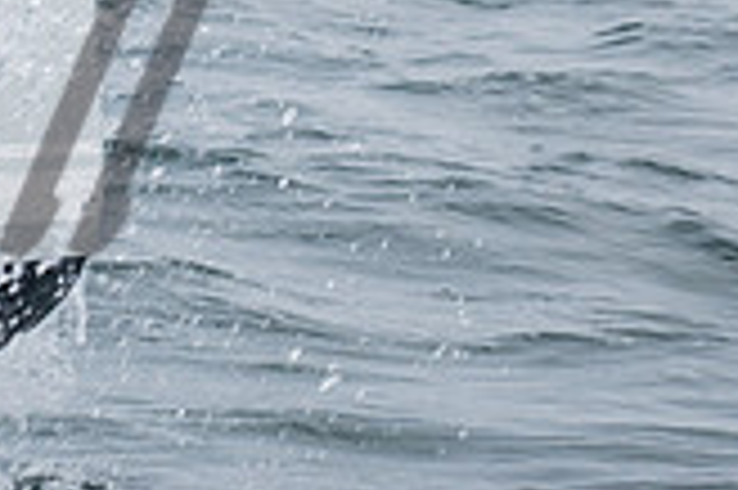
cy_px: -366
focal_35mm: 451
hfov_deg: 4.6
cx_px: -198
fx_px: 9236
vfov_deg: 3.0
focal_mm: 85
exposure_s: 1/320
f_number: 5.6
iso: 400
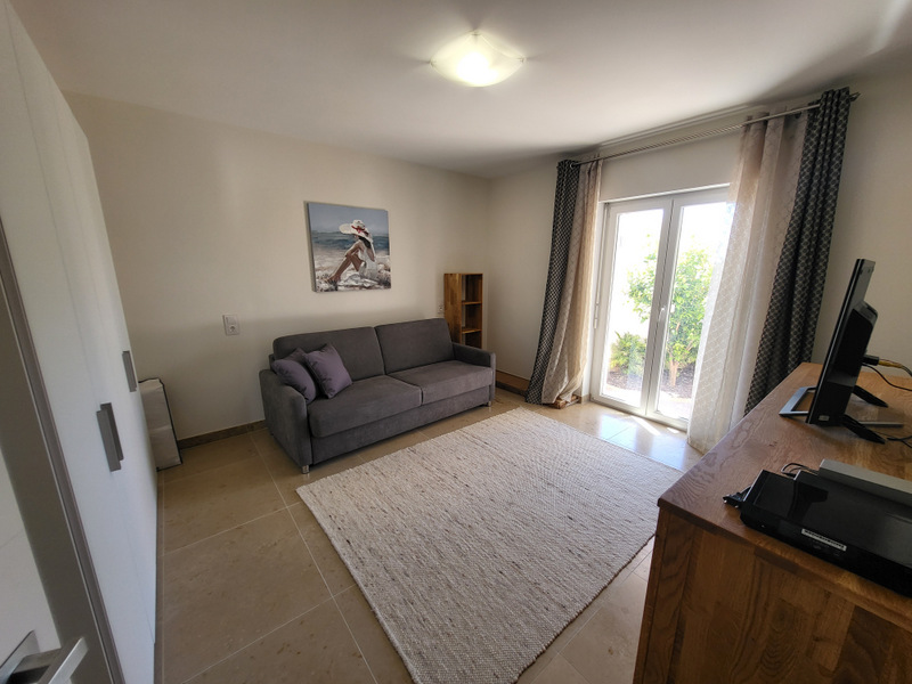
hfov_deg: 106.2
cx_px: 456
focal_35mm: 13
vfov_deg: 89.9
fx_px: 343
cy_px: 342
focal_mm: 1.74
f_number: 2.2
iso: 50
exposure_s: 1/50
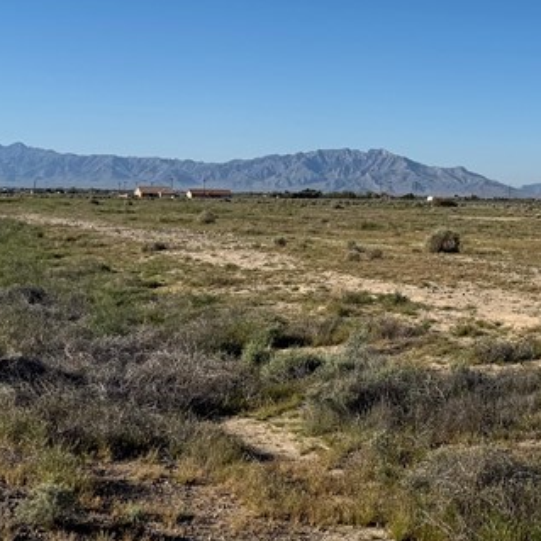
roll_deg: -3.6
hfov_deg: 24.7
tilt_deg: +5.5
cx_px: 477
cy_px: 90
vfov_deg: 24.8
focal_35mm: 68
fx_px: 1202
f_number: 1.78
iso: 80
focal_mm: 6.76
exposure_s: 1/7937
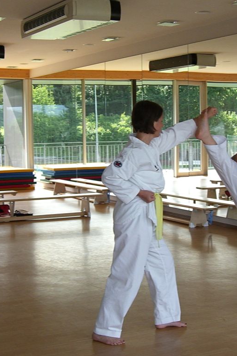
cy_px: 178
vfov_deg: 31.4
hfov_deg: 21.2
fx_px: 632
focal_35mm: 64
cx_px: 137
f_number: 3.1
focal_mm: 9.5
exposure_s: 1/640
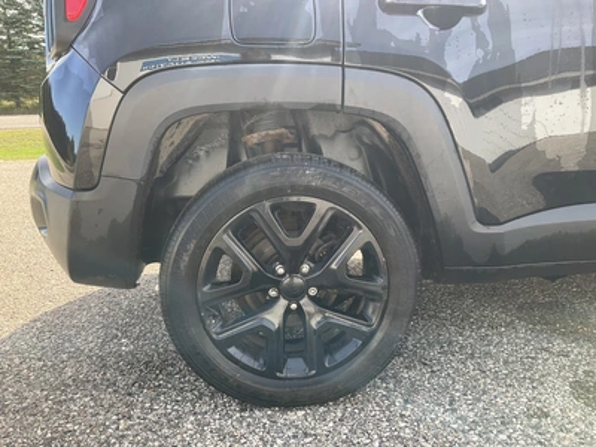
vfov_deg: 48.2
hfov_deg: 61.7
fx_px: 499
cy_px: 224
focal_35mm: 29
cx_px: 298
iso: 20
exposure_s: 1/203
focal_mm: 3
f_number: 1.8
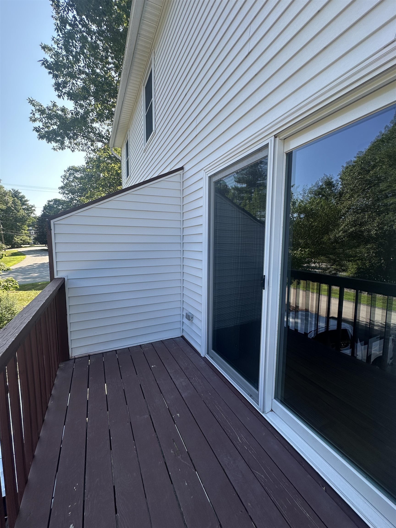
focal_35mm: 14
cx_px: 198
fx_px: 214
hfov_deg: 85.7
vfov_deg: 102.1
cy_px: 264
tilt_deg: -6.1
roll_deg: +0.0
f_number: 2.2
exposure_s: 1/330
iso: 40
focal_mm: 2.22
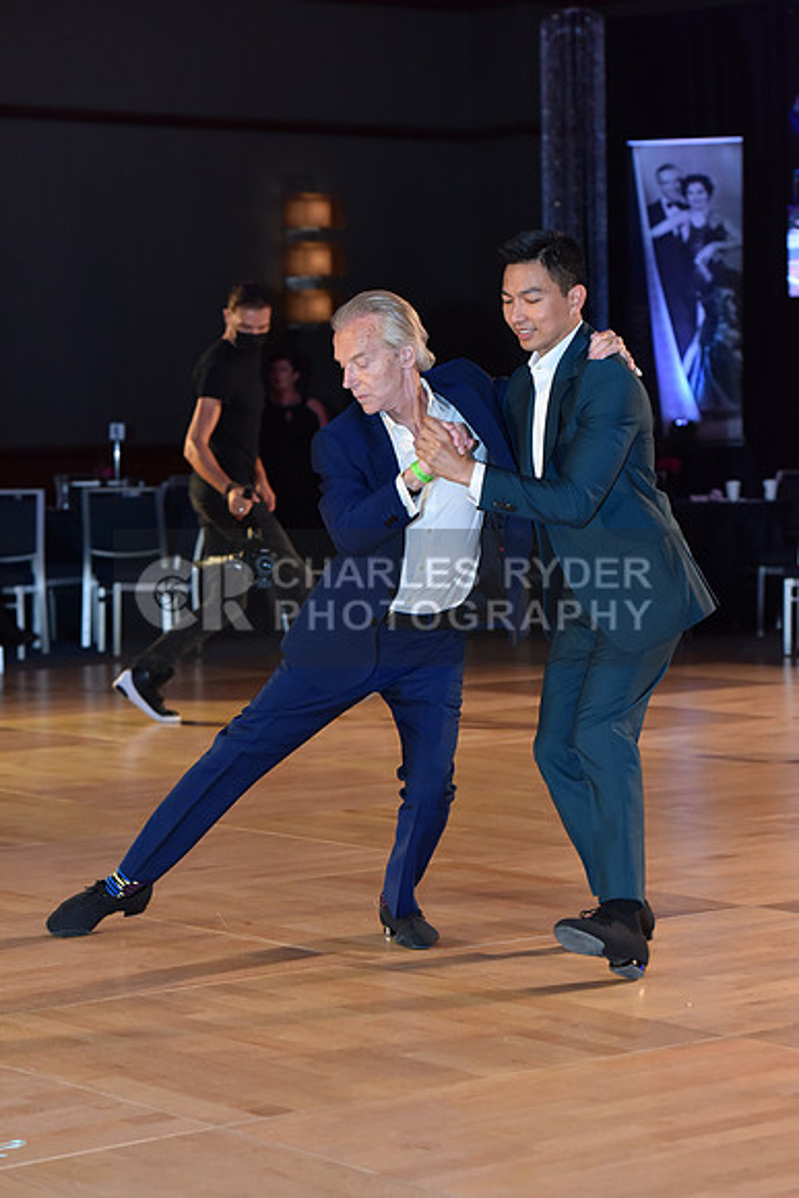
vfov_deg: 20.8
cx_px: 400
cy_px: 599
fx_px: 3260
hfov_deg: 14.0
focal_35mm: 98
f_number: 4.5
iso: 2000
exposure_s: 1/320
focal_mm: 98
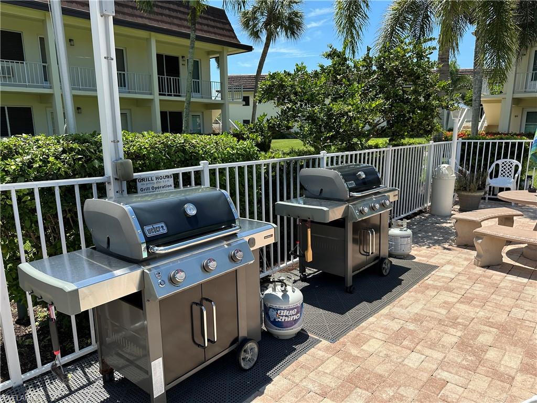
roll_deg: +0.1
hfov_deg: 71.6
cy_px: 202
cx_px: 268
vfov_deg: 56.8
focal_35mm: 24
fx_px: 372
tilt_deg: -11.5
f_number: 1.78
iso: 80
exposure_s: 1/3247
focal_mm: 6.86
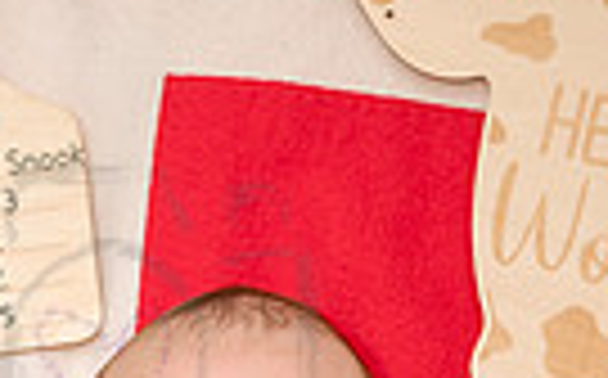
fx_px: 2813
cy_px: 765
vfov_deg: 7.4
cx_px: 122
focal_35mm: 170
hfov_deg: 12.3
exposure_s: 1/250
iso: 800
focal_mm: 50
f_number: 4
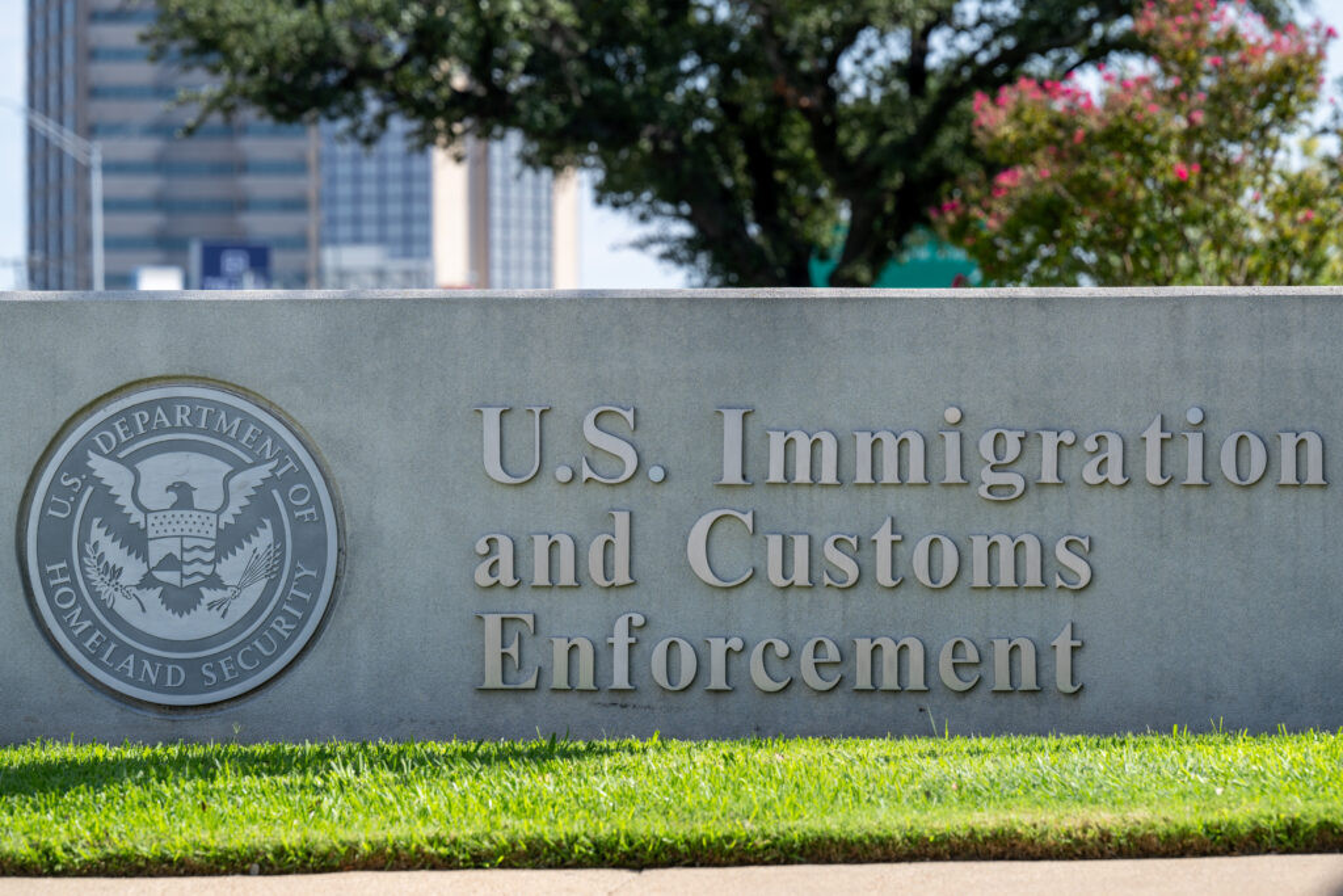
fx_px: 6342
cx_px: 672
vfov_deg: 8.1
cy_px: 448
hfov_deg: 12.1
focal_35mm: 170
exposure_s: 1/500
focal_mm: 170
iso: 64
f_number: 5.6
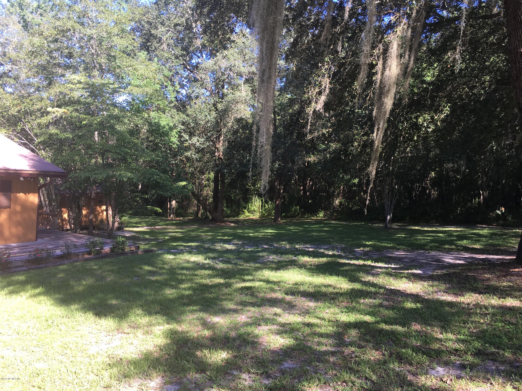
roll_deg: -2.1
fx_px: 437
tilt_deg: +0.0
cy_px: 196
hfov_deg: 61.7
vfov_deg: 48.2
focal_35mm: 29
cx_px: 261
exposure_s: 1/208
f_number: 2.2
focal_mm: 4.15
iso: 25
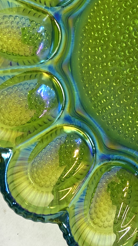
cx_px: 156
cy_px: 71
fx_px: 475
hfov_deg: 16.0
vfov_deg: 28.7
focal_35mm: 73
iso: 40
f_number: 1.5
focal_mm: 5.7
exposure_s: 1/251
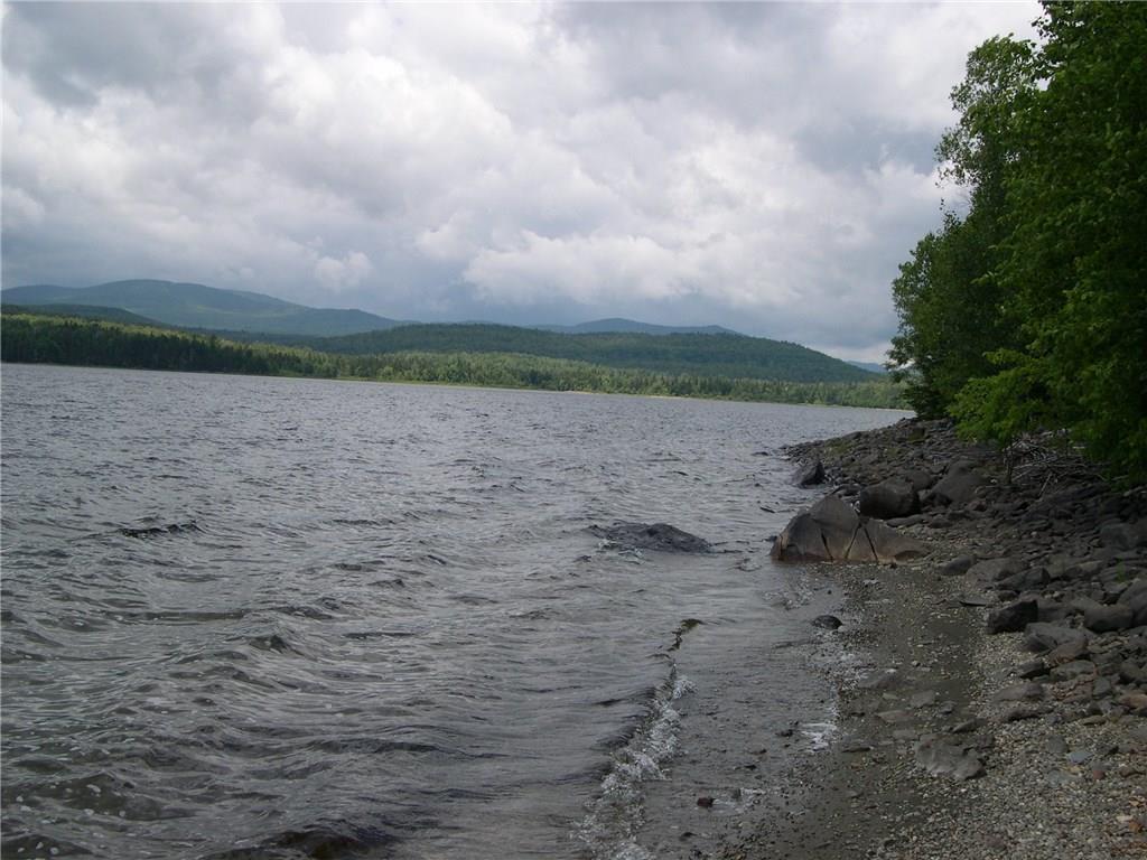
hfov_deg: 49.0
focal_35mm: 38
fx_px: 1259
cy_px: 430
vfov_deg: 37.7
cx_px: 574
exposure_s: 1/207
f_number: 7.6
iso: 100
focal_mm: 8
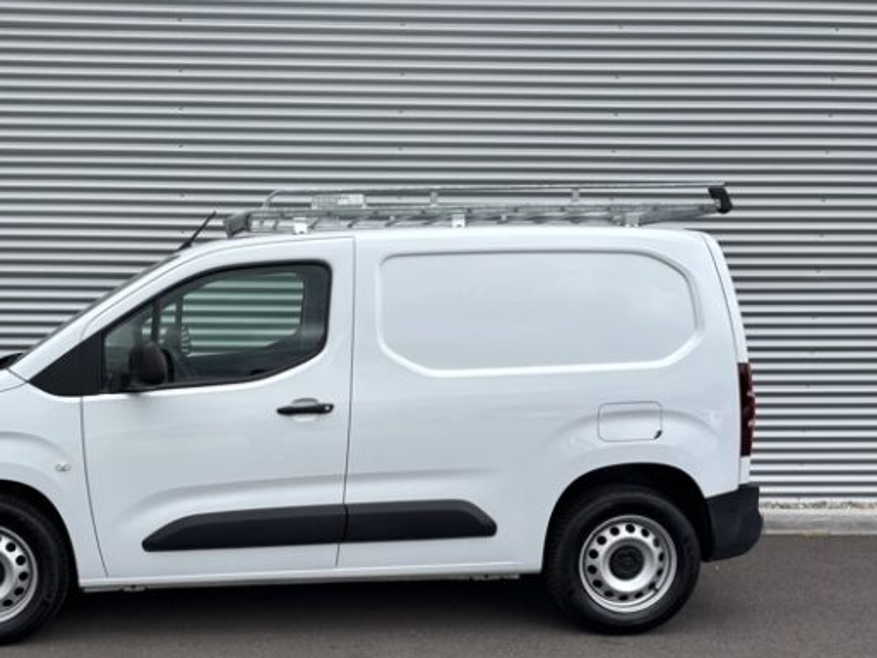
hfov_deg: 47.2
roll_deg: +0.0
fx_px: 988
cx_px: 305
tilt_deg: -8.6
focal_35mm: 39
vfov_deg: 36.5
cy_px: 435
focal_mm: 5.96
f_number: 1.6
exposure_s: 1/1616
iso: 50
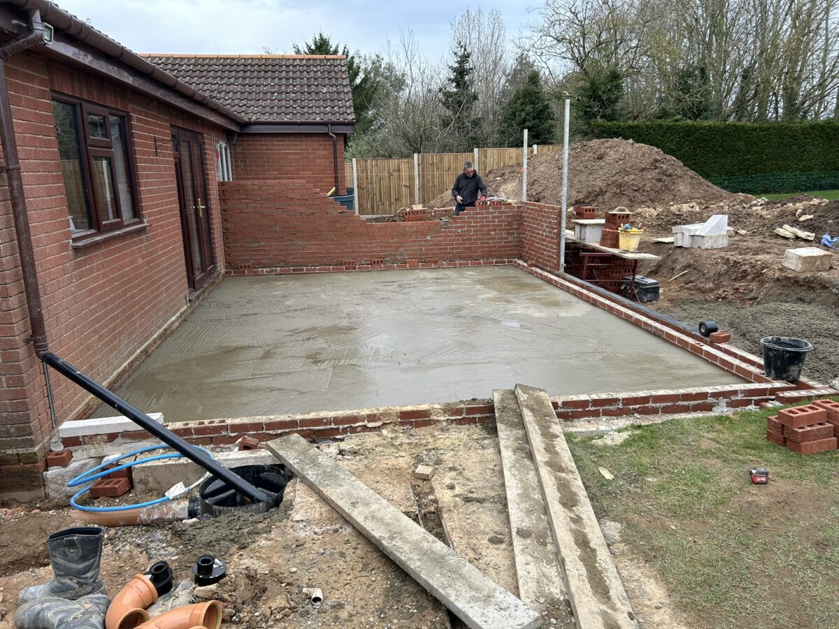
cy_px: 314
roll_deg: +1.0
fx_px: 630
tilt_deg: -11.9
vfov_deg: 53.1
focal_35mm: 26
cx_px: 420
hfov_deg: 67.3
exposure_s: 1/575
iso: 50
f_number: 1.5
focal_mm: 5.7
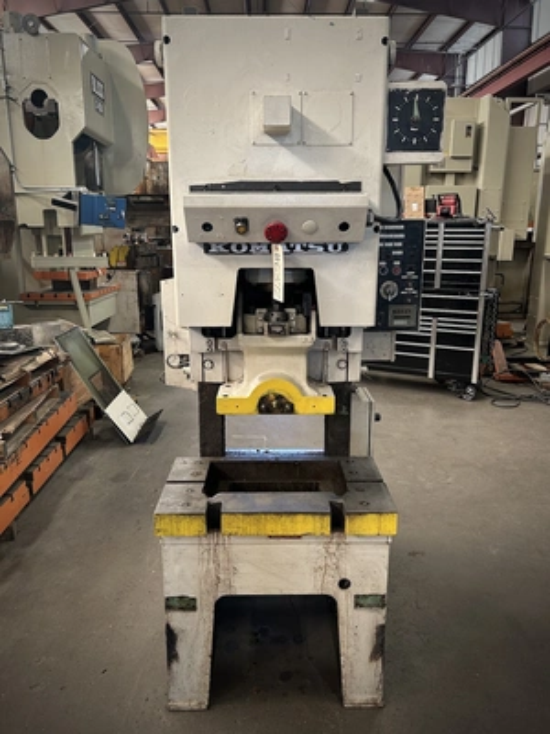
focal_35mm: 26
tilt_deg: -12.4
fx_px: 551
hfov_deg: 53.1
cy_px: 367
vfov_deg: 67.3
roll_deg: +0.4
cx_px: 275
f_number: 1.5
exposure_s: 1/60
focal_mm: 5.7
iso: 125
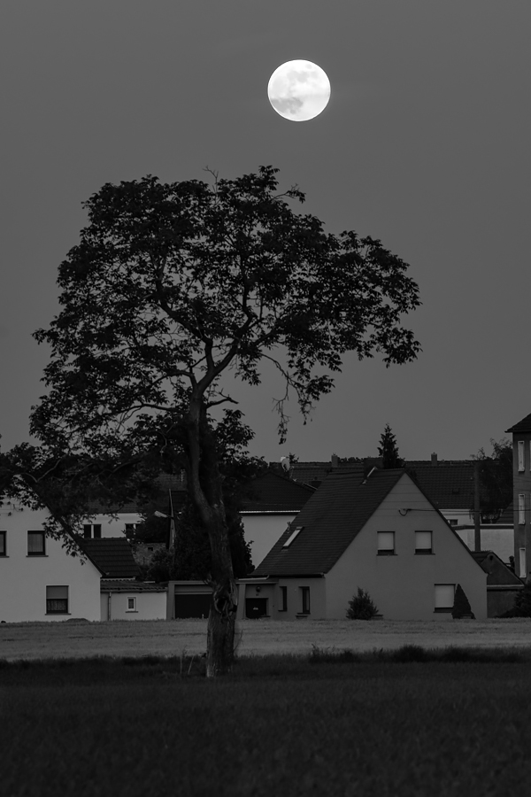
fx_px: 5973
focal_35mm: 270
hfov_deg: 5.1
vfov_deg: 7.6
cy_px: 398
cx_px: 266
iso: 400
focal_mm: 180
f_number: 7.1
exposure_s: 1/60
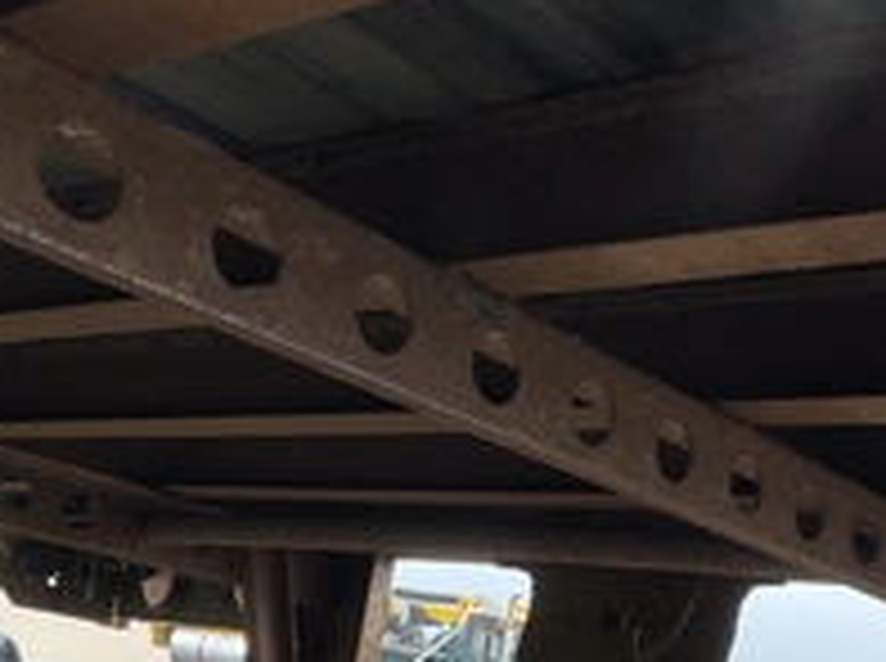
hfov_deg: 32.5
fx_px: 1507
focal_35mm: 59
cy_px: 554
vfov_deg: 24.2
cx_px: 580
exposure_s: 1/227
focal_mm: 3
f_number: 1.8
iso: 20
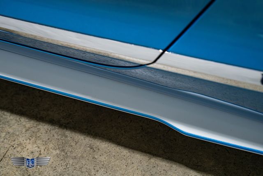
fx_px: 490
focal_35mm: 67
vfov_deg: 20.3
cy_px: 88
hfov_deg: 30.1
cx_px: 132
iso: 1600
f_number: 4.5
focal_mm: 67
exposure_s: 1/50
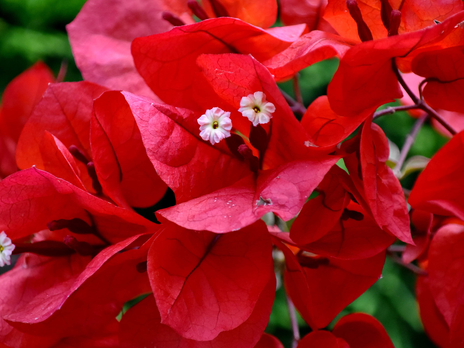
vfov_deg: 3.5
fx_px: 5666
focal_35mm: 423
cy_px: 179
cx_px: 232
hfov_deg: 4.7
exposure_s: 1/500
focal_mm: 195
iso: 1600
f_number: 5
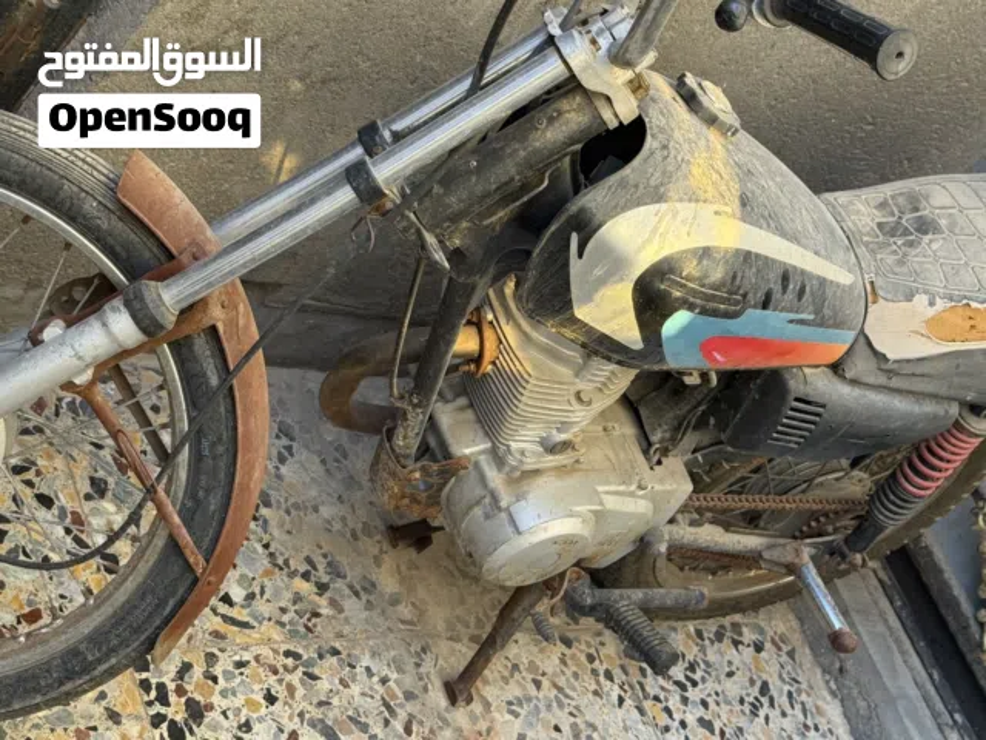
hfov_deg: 39.7
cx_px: 493
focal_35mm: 48
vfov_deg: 30.3
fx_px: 1367
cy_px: 370
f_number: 1.78
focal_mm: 6.76
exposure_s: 1/302
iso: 100
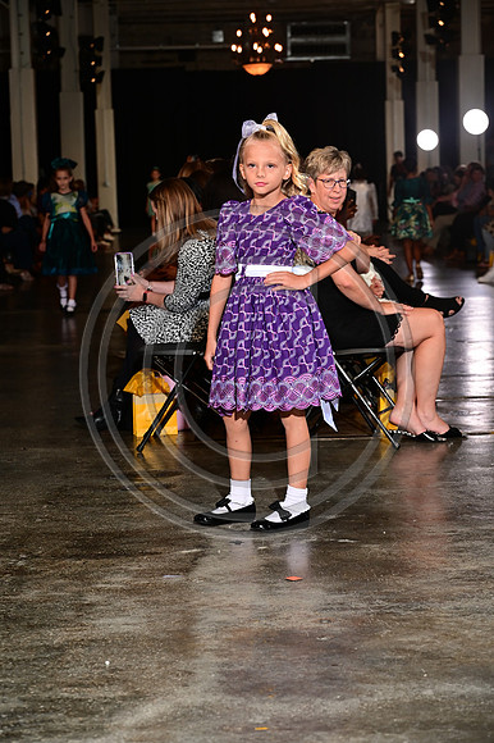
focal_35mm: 92
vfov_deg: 22.2
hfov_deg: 14.8
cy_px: 372
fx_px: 1896
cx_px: 247
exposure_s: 1/125
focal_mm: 92
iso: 1000
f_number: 6.3
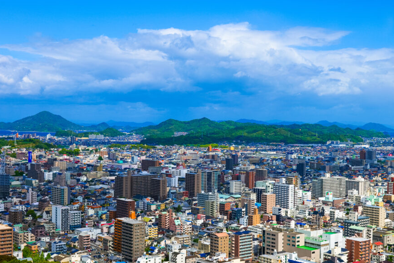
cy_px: 134
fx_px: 591
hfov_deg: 36.8
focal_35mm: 54
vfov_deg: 25.1
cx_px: 225
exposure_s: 1/500
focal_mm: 46
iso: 100
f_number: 8
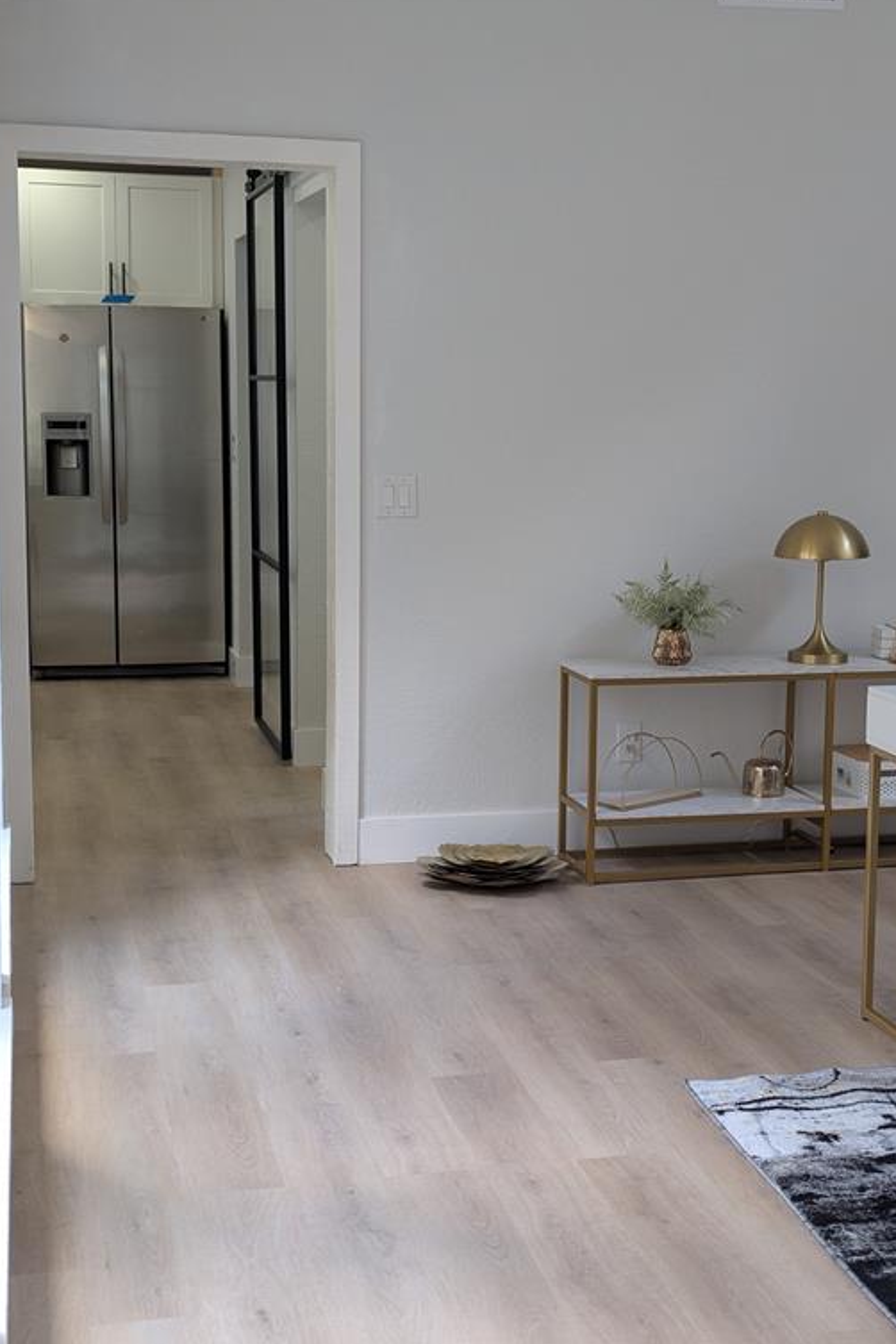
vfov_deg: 38.9
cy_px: 673
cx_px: 502
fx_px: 1904
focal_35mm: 51
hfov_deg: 26.5
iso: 41
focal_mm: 6.81
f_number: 1.85
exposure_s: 1/45.9
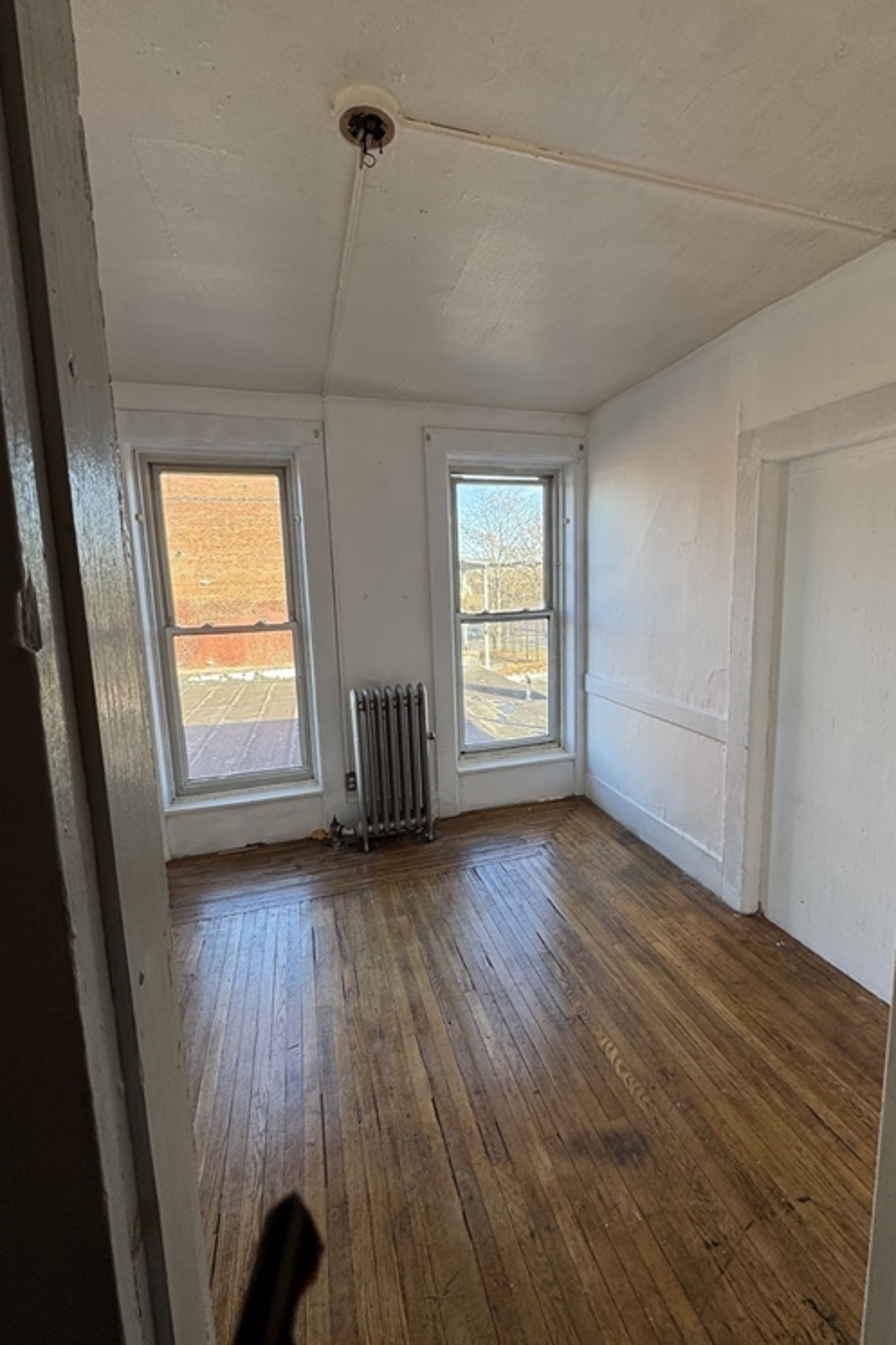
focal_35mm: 15
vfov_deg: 100.4
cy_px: 658
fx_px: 560
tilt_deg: -7.5
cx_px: 469
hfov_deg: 77.3
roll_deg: +2.0
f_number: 2.2
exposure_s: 1/104
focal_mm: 2.22
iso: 40
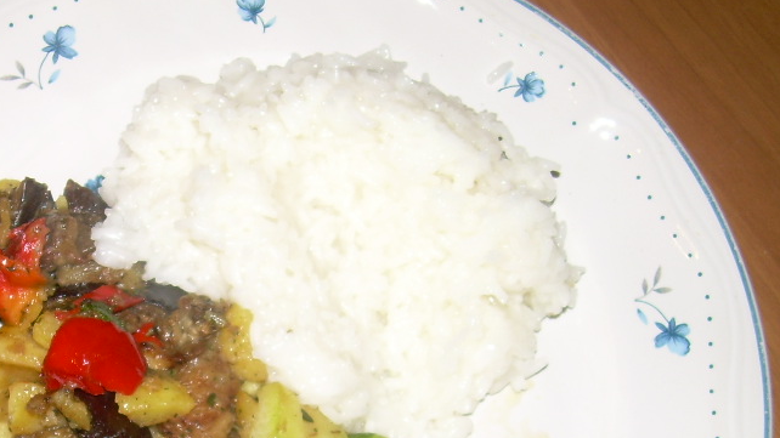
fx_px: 1365
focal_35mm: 66
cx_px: 219
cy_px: 403
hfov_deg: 31.5
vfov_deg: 17.9
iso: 50
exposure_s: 1/60
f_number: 2.8
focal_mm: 6.3
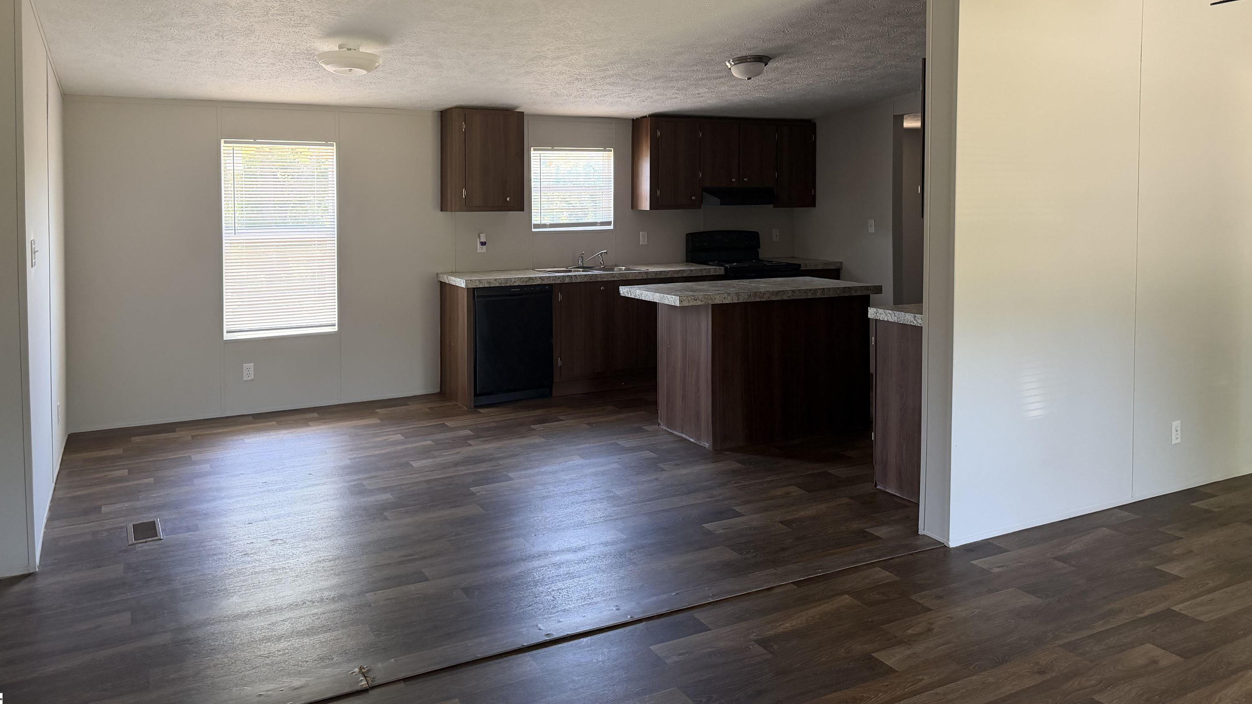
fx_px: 896
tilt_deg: -1.5
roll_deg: +0.1
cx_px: 610
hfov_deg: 69.9
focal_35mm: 27
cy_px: 221
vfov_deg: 42.2
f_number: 1.78
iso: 200
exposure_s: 1/60
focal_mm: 6.76
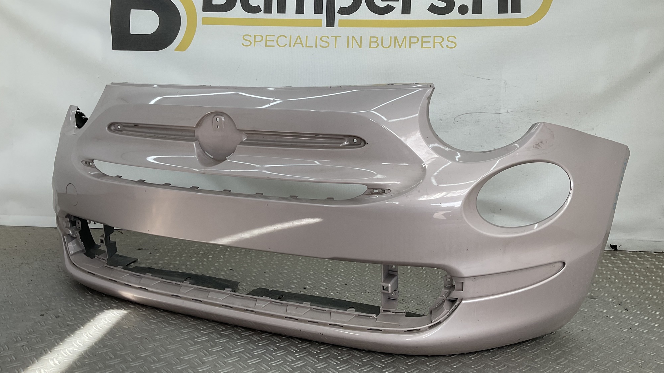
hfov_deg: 61.0
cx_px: 330
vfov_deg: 36.6
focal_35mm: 32
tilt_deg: -7.0
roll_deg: -2.4
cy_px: 161
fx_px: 563
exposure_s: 1/238
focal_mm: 3
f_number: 1.8
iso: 16
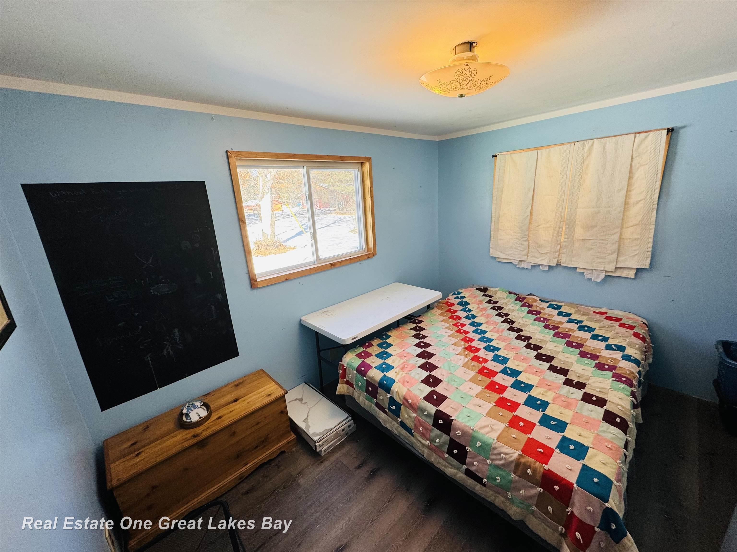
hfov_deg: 102.1
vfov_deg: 85.7
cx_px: 368
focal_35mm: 14
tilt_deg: -14.4
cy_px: 276
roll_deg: +3.8
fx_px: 298
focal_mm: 2.22
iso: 64
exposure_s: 1/120
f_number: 2.2
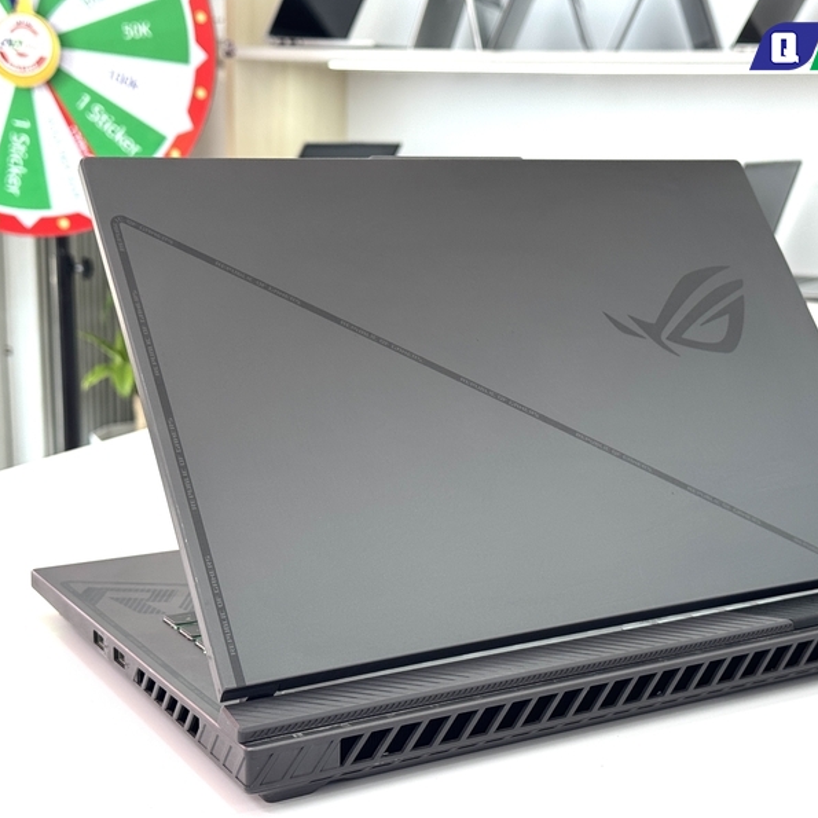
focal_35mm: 57
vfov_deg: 30.0
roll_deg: +0.1
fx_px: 1524
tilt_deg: -10.0
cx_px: 487
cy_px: 411
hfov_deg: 30.0
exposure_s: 1/121
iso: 100
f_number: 1.78
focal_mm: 6.76
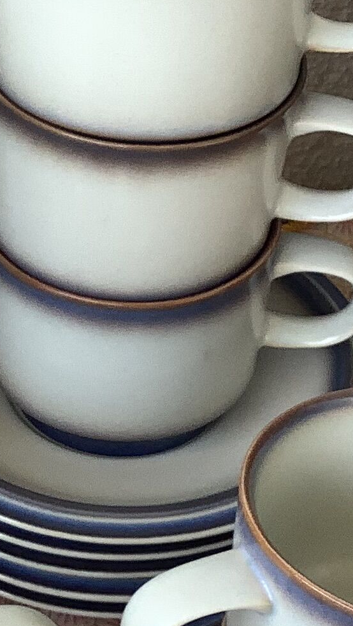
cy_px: 405
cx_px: -61
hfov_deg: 10.7
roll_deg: +3.2
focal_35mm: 112
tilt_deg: -39.3
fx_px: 1862
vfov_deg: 19.1
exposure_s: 1/100
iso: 40
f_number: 2.4
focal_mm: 3.3
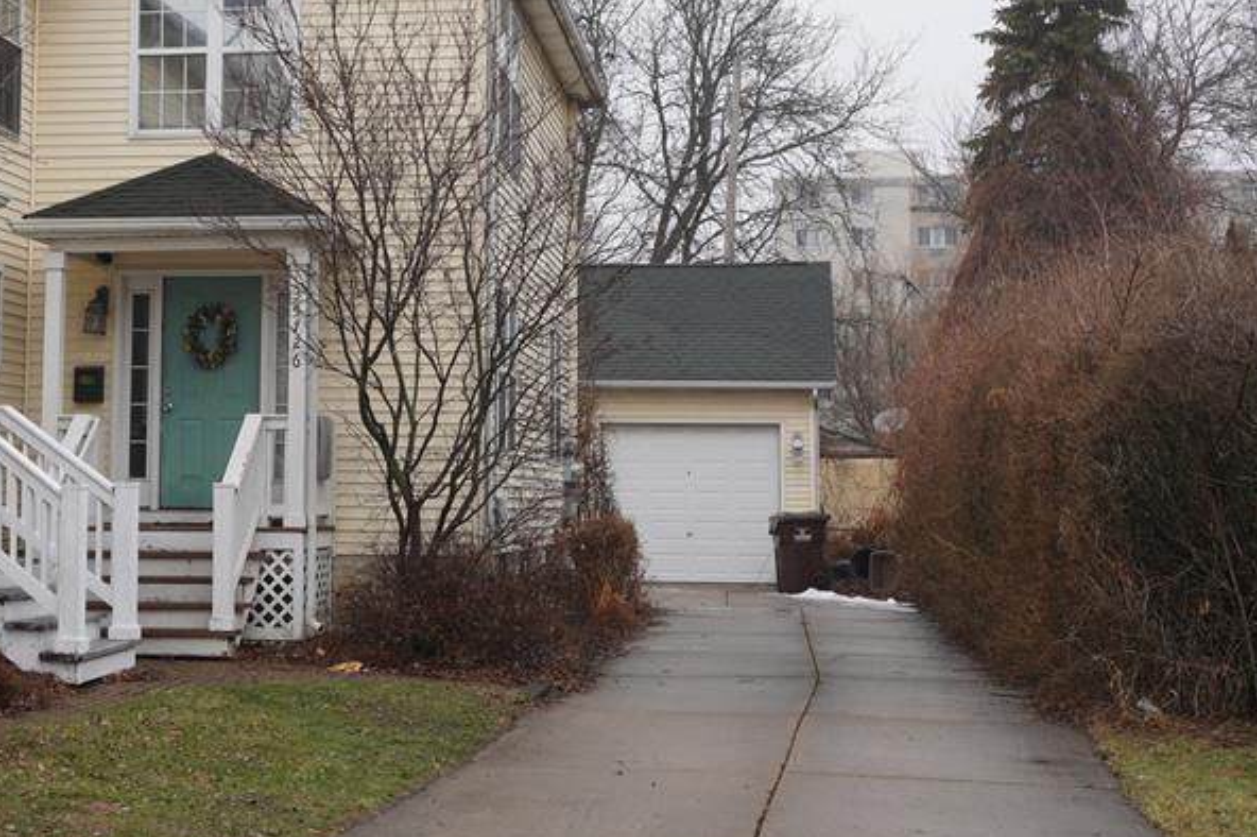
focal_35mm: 65
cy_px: 261
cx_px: 361
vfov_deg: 20.8
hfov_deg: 30.7
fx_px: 2264
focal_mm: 25
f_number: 5.6
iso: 160
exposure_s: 1/200
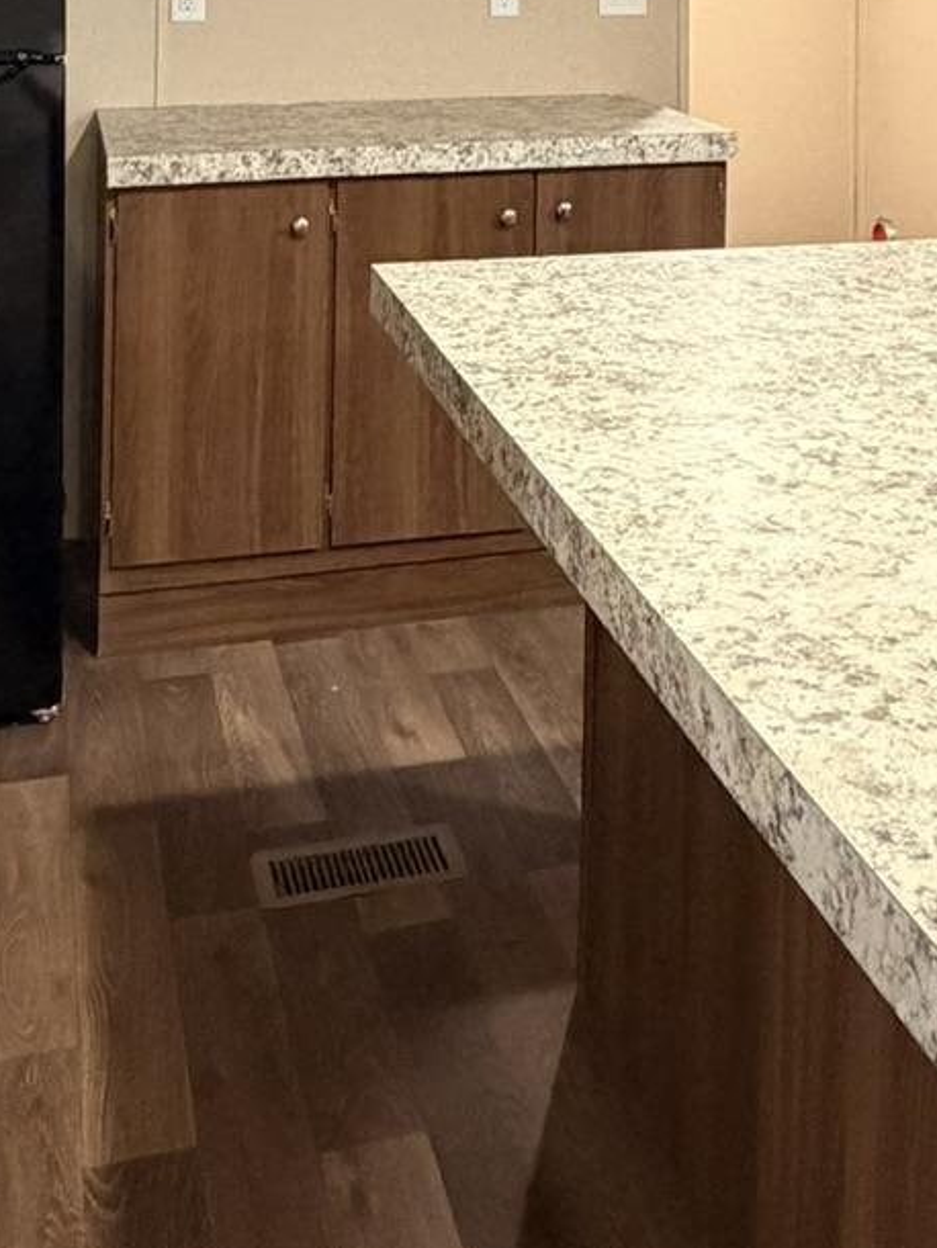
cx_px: 511
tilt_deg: +0.3
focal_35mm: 47
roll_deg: -0.1
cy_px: -96
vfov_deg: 35.2
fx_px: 1695
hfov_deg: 30.9
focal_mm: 2.22
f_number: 2.2
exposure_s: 1/60
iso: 500
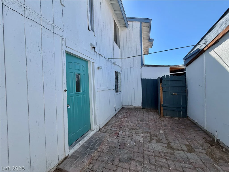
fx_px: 93
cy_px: 86
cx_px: 114
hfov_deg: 102.1
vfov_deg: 85.7
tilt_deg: -1.6
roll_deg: +1.9
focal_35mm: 14
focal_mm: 2.22
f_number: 2.2
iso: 32
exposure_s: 1/770
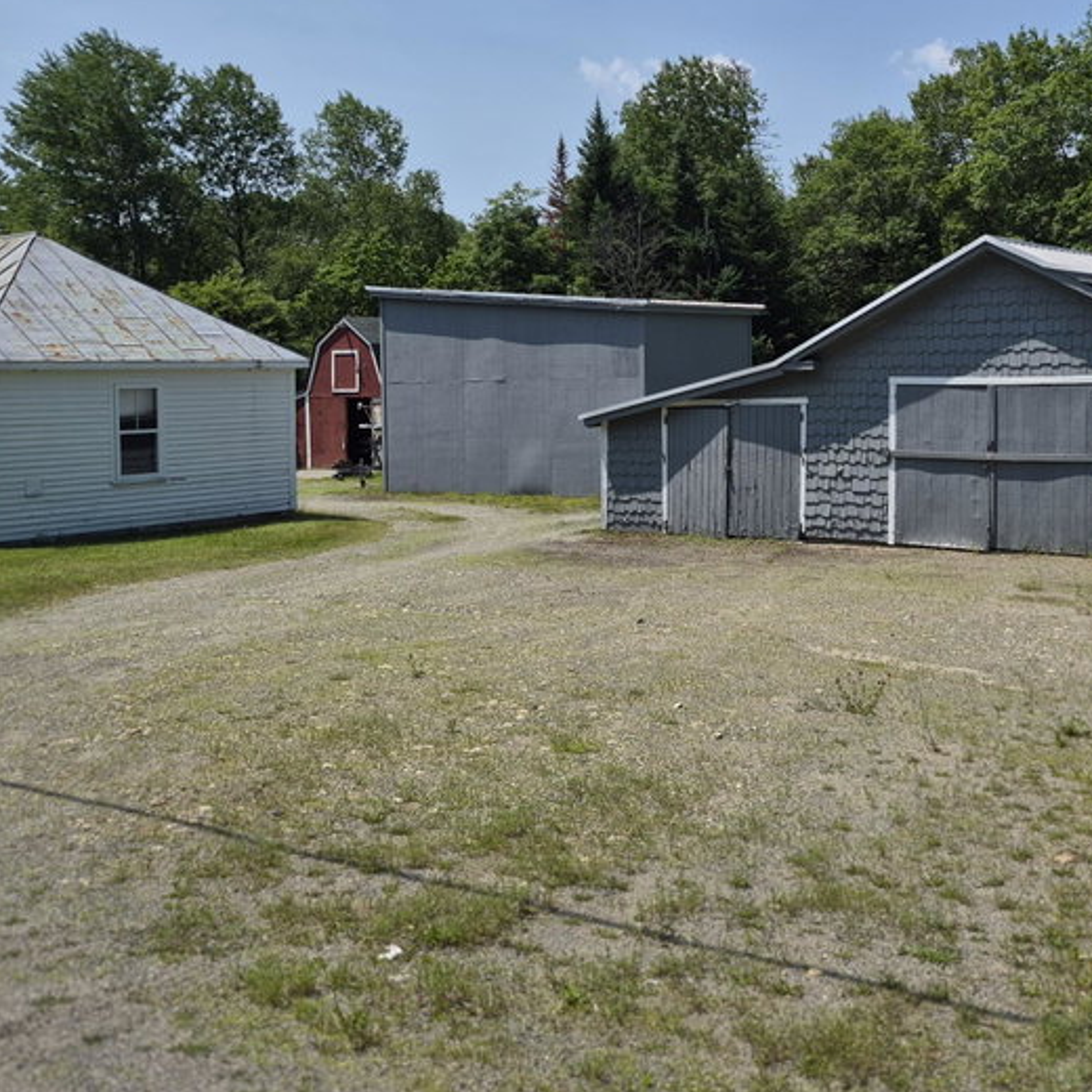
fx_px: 1428
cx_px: 752
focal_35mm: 40
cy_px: 407
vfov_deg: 41.5
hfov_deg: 41.2
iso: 80
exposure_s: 1/7696
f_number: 1.8
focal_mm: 5.4
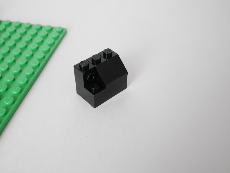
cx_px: 115
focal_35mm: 40
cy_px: 86
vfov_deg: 36.0
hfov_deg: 46.8
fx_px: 266
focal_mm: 20
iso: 500
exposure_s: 1/60
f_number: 5.6
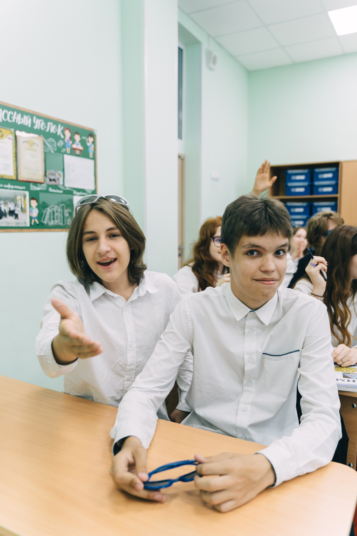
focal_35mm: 28
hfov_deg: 46.4
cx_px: 178
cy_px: 268
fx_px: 416
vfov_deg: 65.5
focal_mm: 28
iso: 320
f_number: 2.8
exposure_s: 1/100
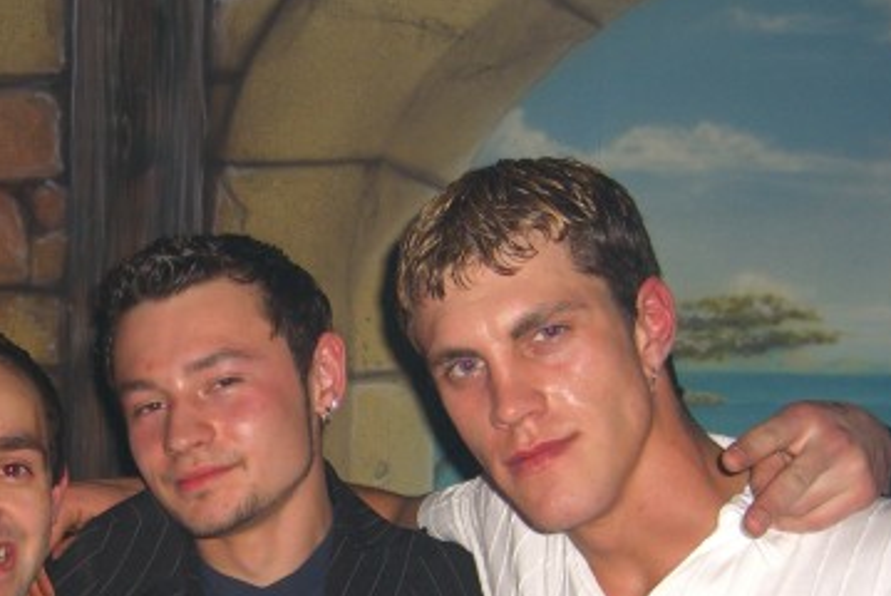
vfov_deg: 20.2
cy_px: 539
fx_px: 1635
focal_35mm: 66
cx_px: 243
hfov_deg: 30.1
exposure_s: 1/60
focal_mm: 7.9
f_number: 2.8
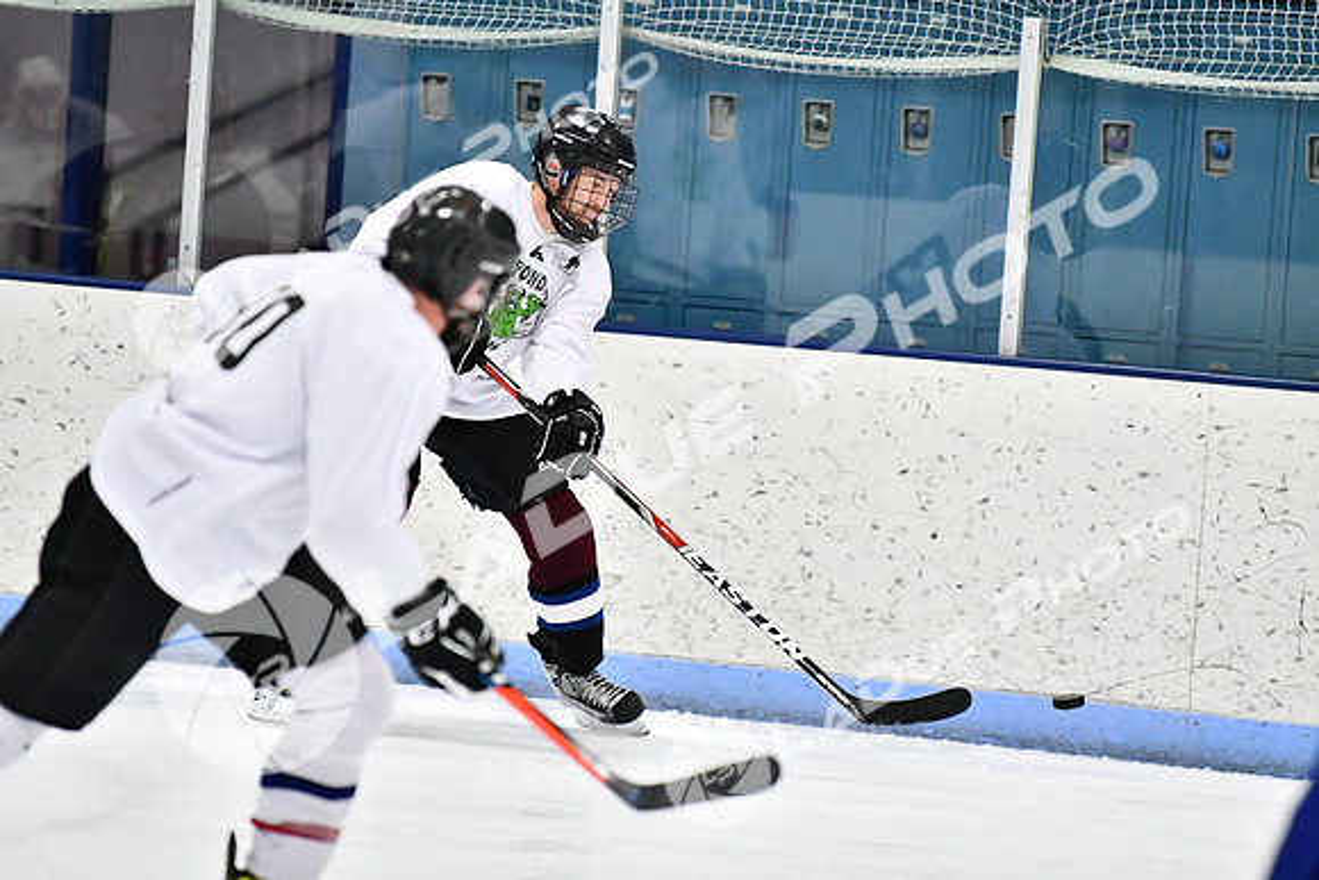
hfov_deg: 7.2
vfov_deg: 4.8
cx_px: 660
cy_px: 440
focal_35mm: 285
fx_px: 10444
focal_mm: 190
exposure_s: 1/1250
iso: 6400
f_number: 3.2
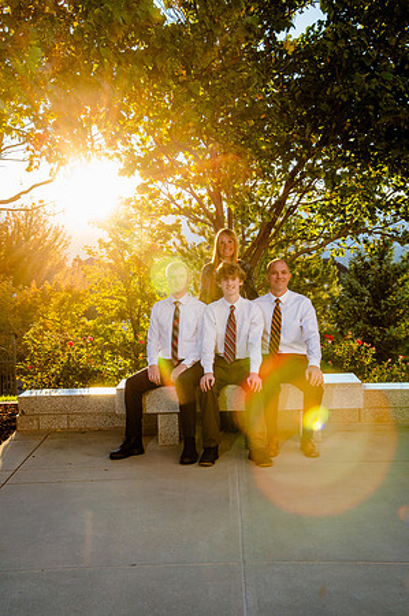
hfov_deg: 26.9
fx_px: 854
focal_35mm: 50
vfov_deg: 39.6
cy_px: 308
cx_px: 204
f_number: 10
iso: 640
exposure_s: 1/125
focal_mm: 50
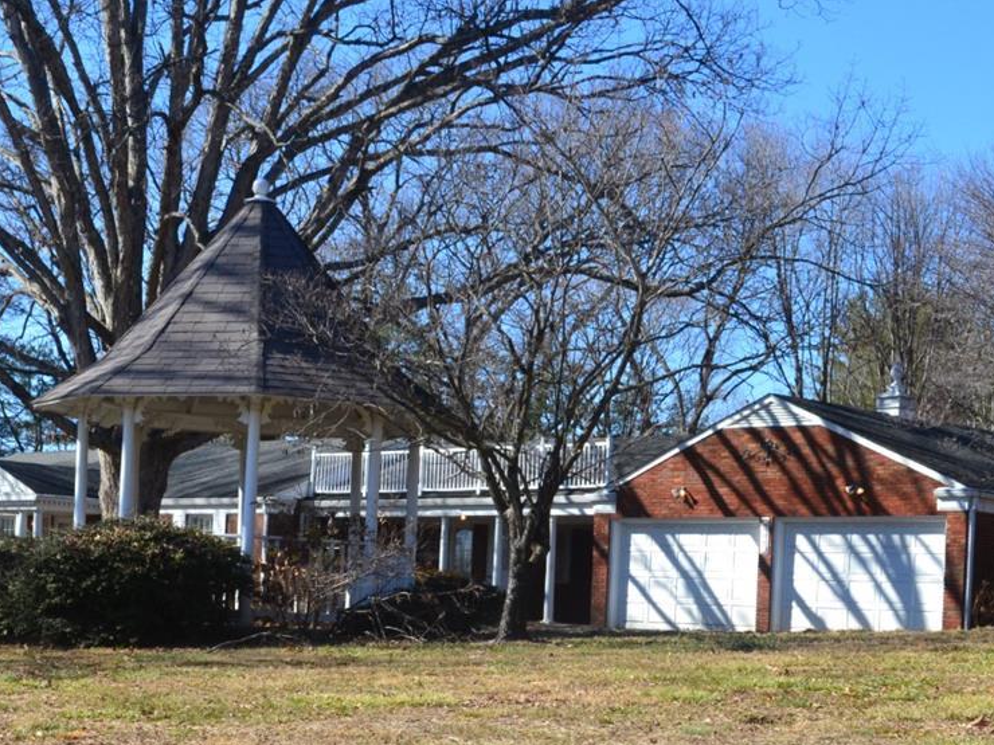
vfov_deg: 19.2
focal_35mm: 76
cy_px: 584
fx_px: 2182
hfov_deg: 25.6
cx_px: 355
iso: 400
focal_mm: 26
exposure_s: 1/250
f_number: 10
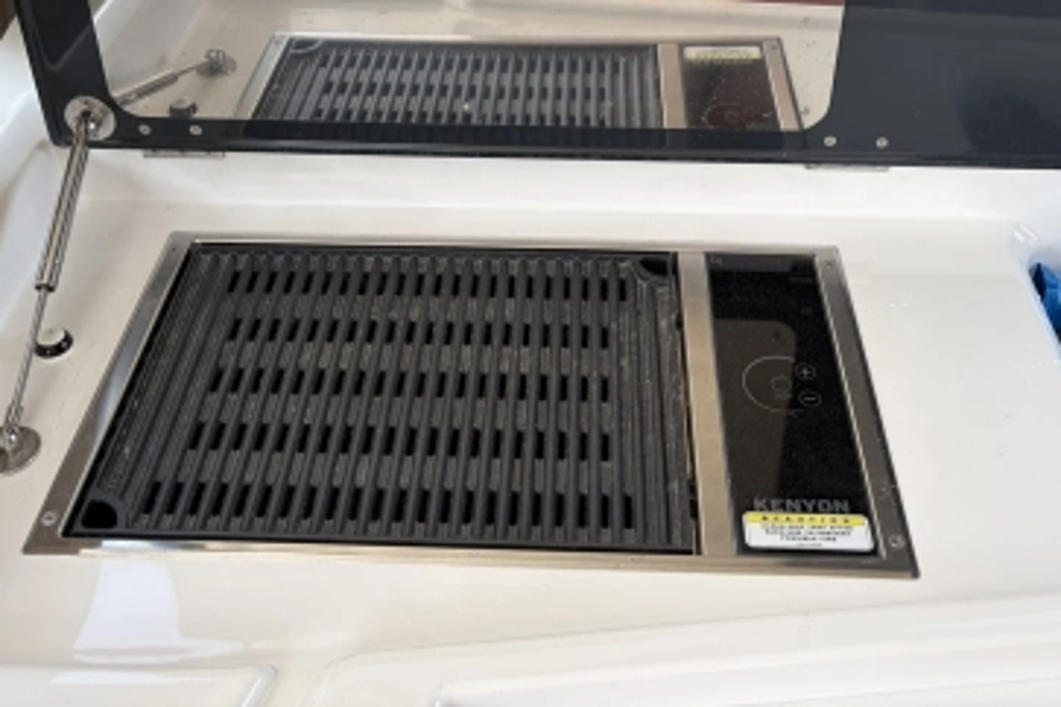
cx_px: 538
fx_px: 1208
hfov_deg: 47.4
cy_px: 107
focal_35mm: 41
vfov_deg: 31.5
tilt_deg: -28.5
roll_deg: +1.0
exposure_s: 1/121
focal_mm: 5.96
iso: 40
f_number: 1.6
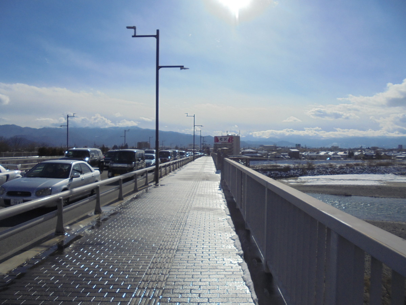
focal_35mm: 26
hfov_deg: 67.3
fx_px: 305
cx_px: 203
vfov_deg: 53.1
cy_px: 152
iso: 100
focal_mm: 4.6
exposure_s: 1/400
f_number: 11.5
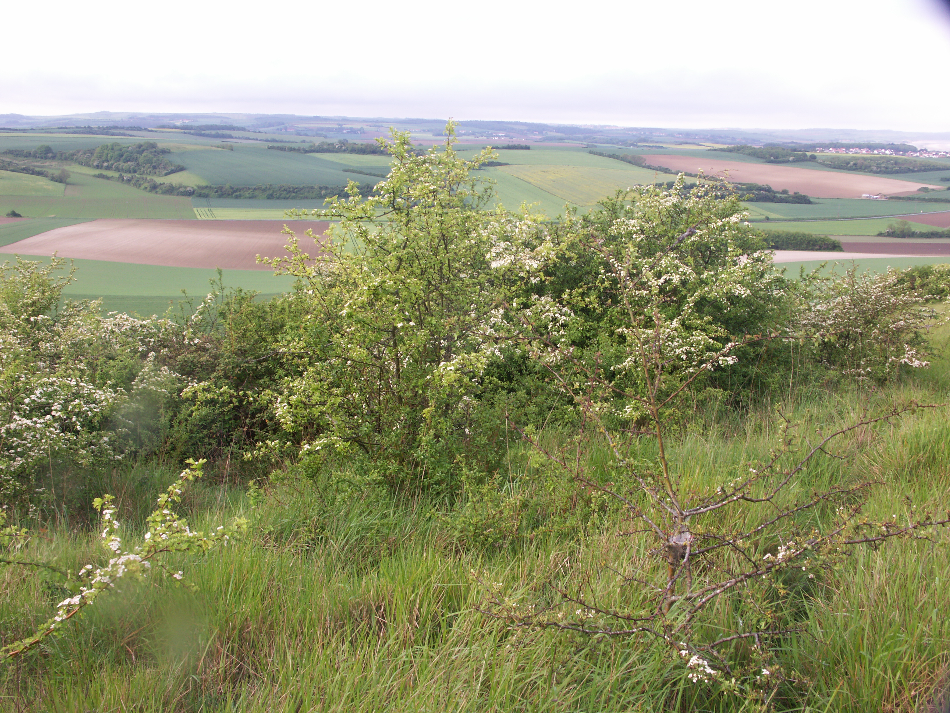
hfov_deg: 50.1
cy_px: 356
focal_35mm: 37
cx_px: 475
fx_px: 1015
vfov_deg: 38.7
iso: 64
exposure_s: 1/100
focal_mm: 9.66
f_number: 5.6
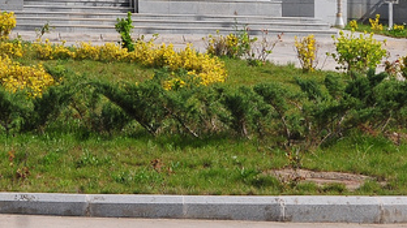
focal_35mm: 268
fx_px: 2890
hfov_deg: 7.9
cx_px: -177
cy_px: -178
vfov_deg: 4.5
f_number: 11
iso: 250
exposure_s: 1/500
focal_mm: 52
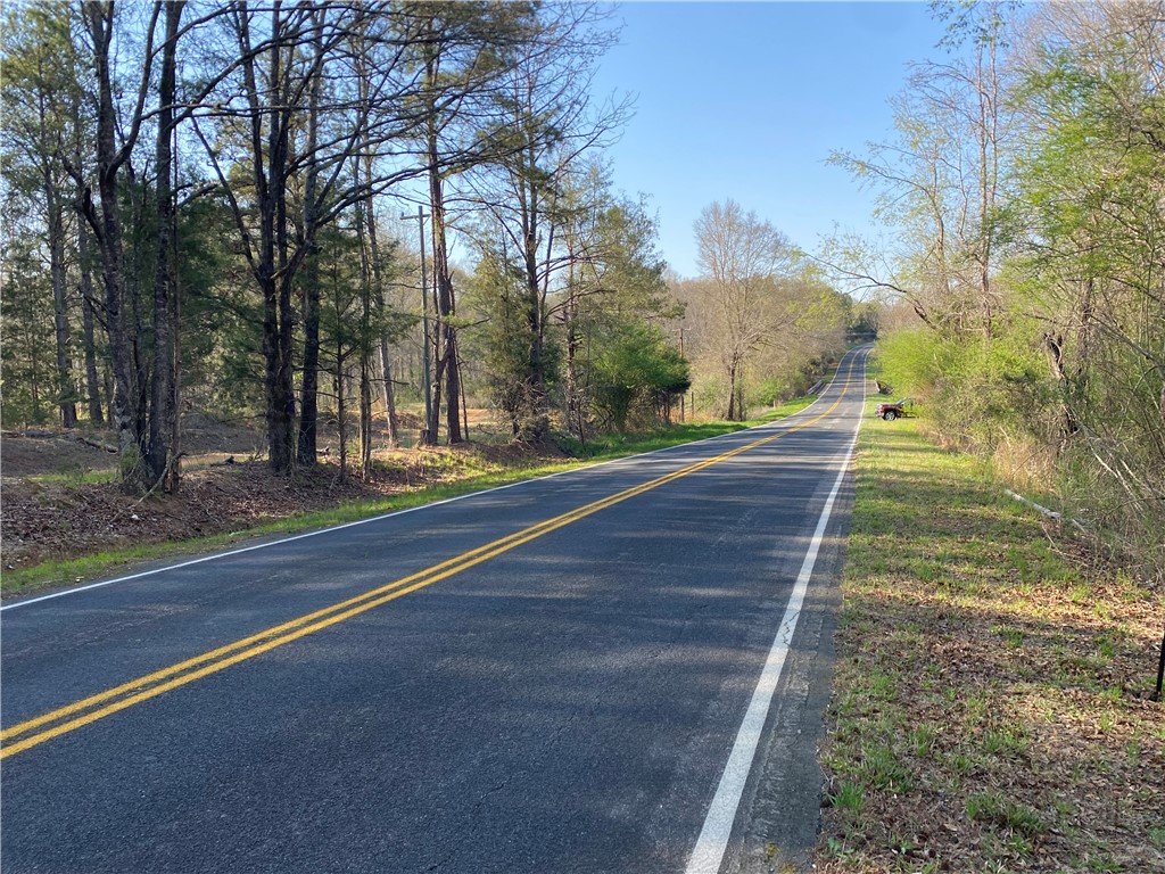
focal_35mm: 26
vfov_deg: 53.1
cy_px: 437
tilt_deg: -6.6
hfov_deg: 67.3
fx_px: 875
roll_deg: +2.8
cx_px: 582
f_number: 1.8
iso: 32
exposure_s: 1/858
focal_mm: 4.25
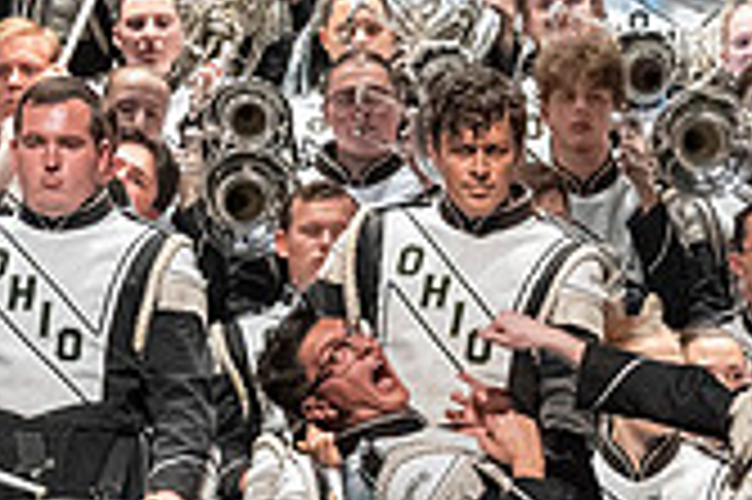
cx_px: 1270
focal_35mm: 677
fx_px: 14128
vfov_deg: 2.0
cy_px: 523
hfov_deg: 3.0
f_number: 4
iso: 4000
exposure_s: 1/500
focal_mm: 130
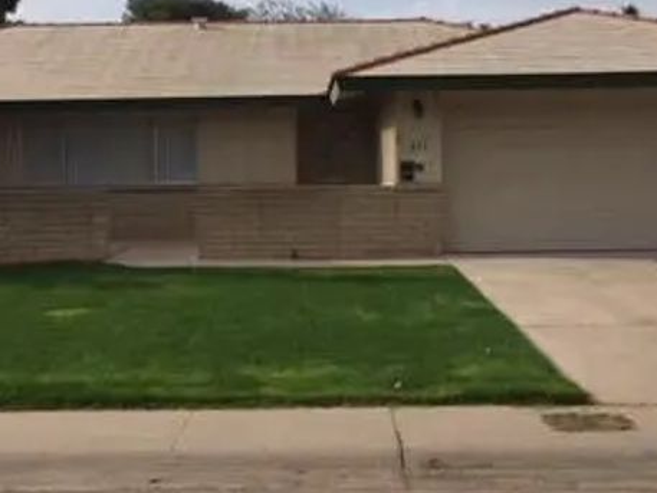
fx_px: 1234
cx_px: 299
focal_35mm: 65
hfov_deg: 29.8
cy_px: 218
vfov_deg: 22.6
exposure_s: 1/3049
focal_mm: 4.15
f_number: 2.2
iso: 32
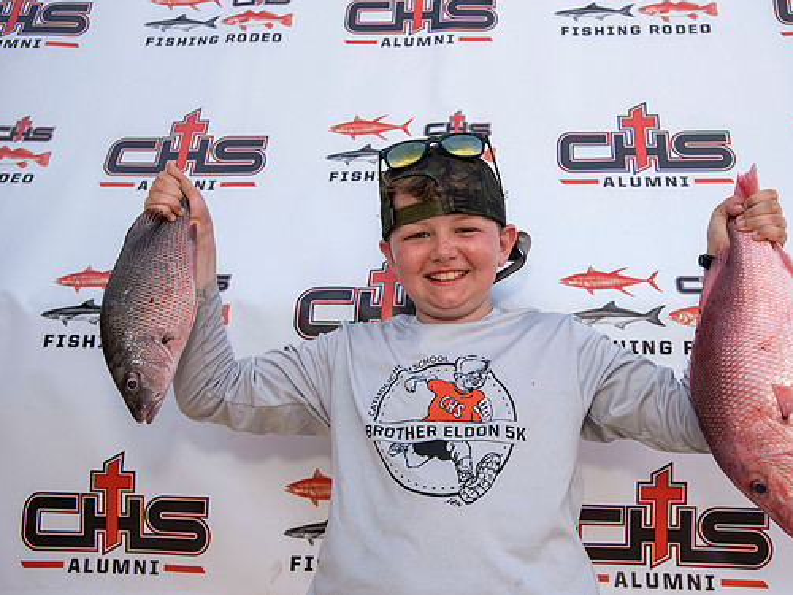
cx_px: 458
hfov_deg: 61.3
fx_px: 664
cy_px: 291
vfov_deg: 48.2
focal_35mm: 29
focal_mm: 26
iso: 250
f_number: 5
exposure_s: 1/1000
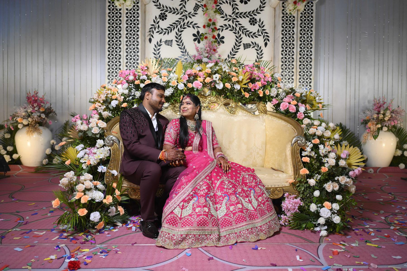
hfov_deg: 73.8
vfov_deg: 53.1
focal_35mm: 24
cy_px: 136
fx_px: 271
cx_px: 204
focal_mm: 24
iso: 125
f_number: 2
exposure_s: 1/500
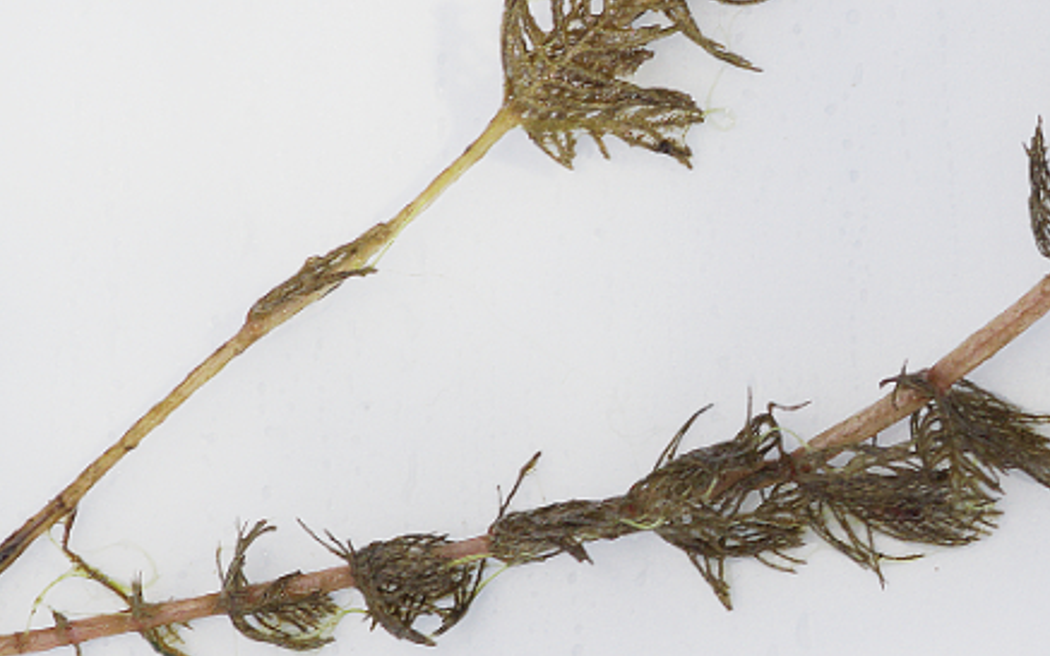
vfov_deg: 3.1
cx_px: 1074
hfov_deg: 5.0
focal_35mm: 420
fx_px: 12017
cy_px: 171
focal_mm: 100
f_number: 9
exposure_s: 1/160
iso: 200
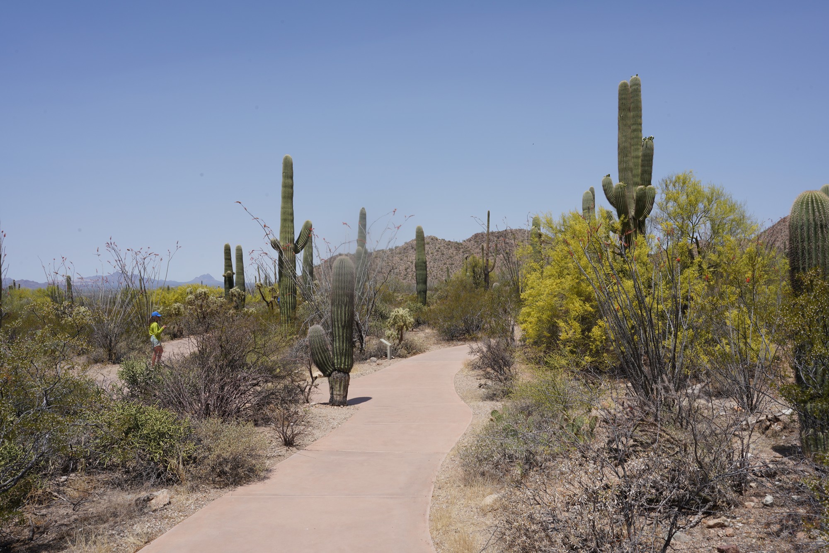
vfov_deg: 42.3
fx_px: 714
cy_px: 276
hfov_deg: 60.3
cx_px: 414
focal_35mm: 31
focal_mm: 31
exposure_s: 1/80
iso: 100
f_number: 20
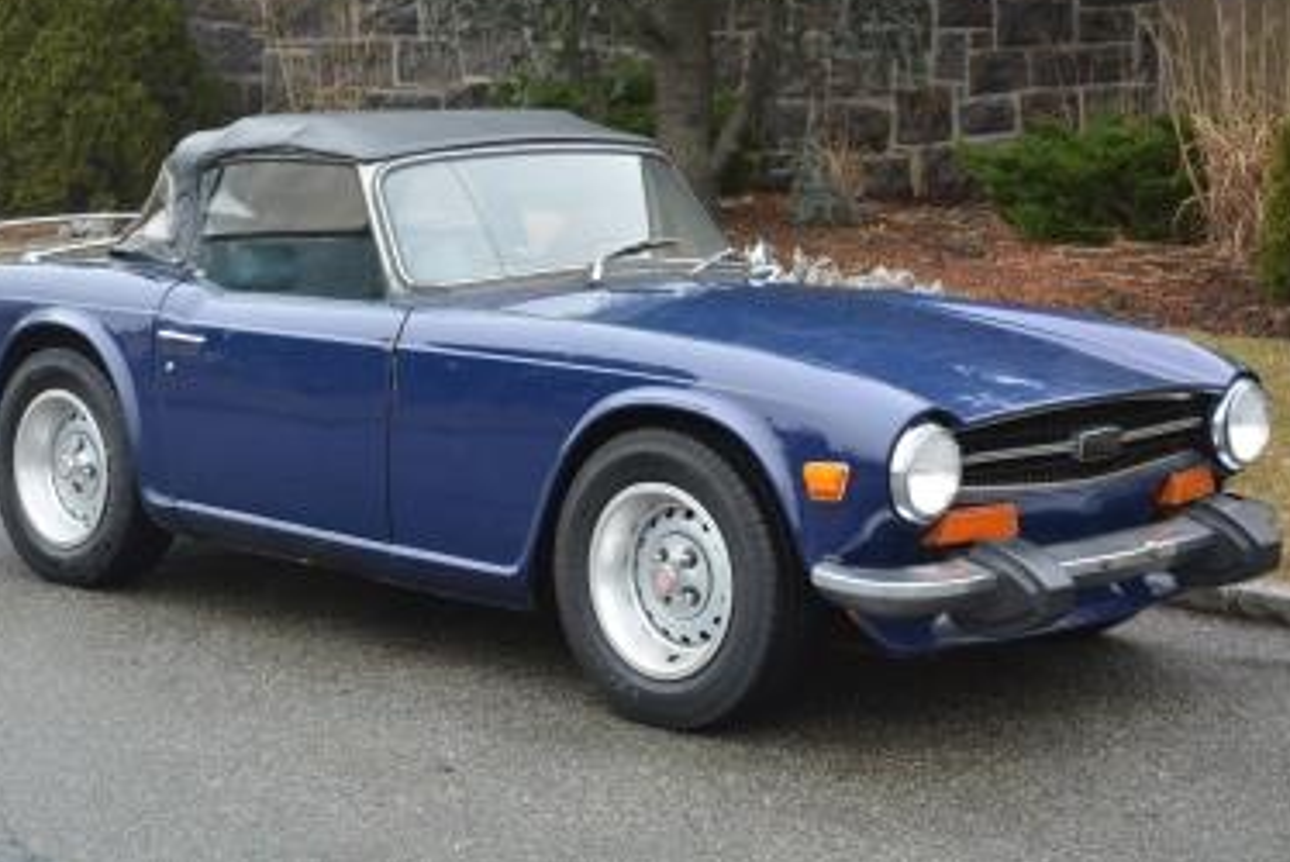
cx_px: 583
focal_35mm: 79
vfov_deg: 17.3
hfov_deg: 25.6
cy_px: 353
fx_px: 2833
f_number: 5.3
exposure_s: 1/100
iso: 400
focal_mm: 44
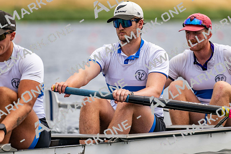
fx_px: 2567
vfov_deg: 3.4
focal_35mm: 400
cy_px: 77
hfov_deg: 5.2
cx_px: 116
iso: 250
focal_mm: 400
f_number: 4.5
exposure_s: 1/2500
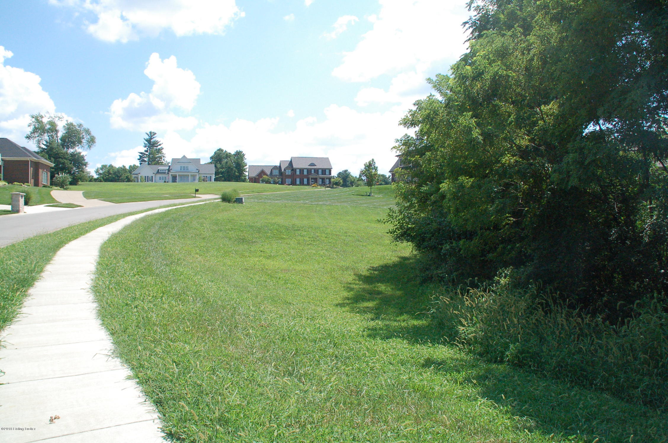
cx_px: 334
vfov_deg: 47.8
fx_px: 500
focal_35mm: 27
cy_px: 222
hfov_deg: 67.5
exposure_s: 1/1000
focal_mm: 18
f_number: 13
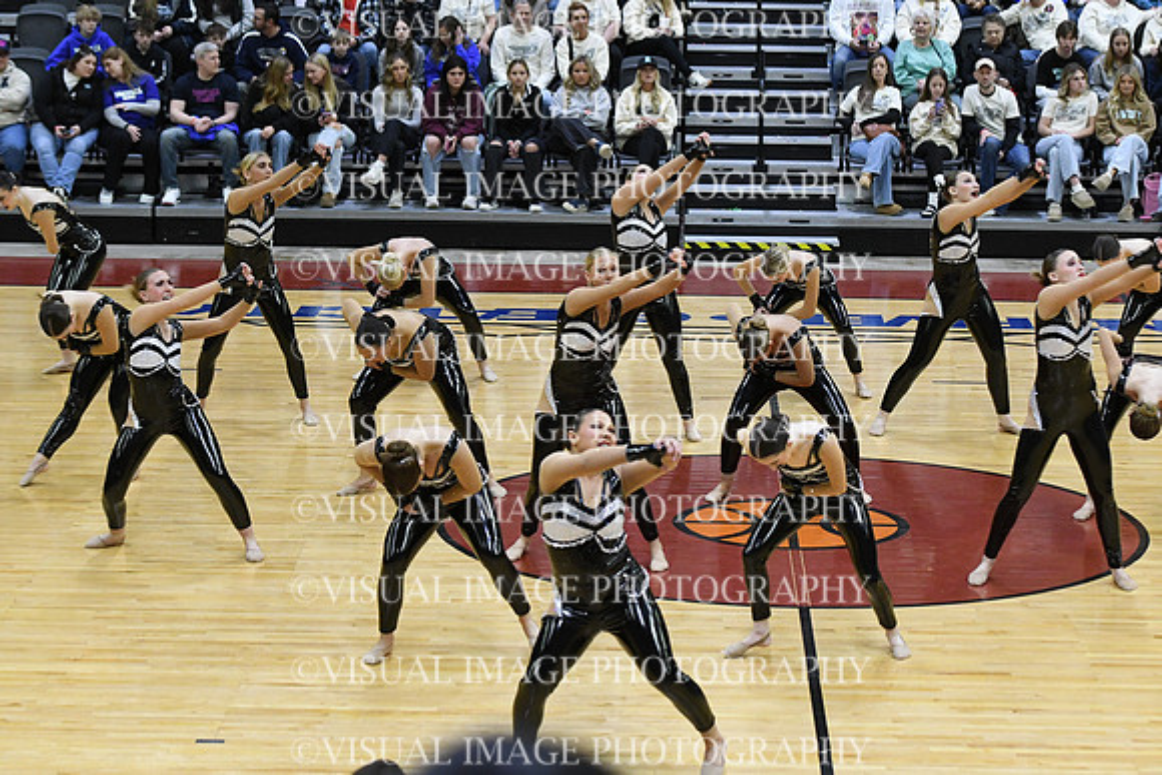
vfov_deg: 13.0
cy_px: 388
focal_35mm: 105
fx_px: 3390
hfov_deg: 19.5
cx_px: 581
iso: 4000
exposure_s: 1/400
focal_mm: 70
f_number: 3.5
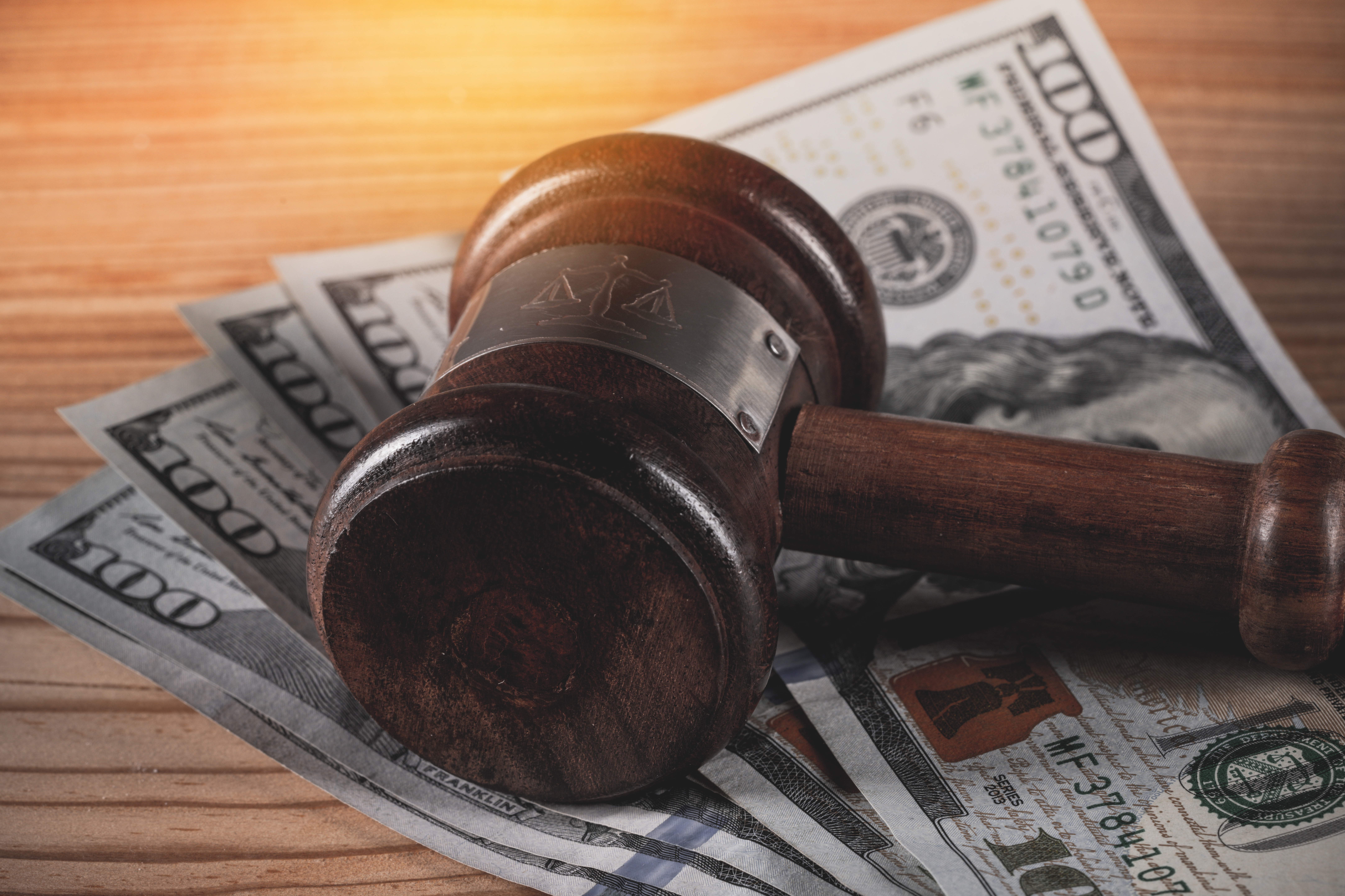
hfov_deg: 22.6
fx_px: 3362
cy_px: 448
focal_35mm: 90
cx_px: 672
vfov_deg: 15.2
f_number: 13
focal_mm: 90
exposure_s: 1/30
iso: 200
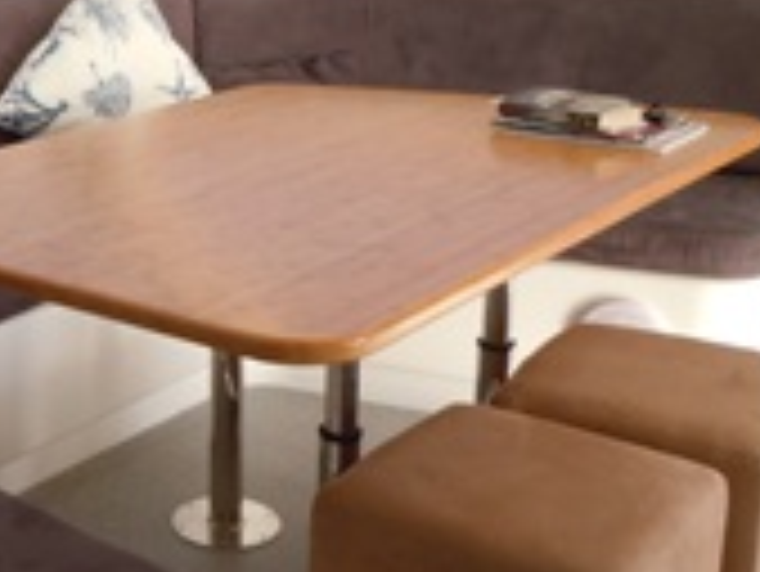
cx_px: 58
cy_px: 245
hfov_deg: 29.7
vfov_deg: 23.7
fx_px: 1362
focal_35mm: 62
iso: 100
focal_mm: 5.4
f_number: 3.5
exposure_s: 1/100
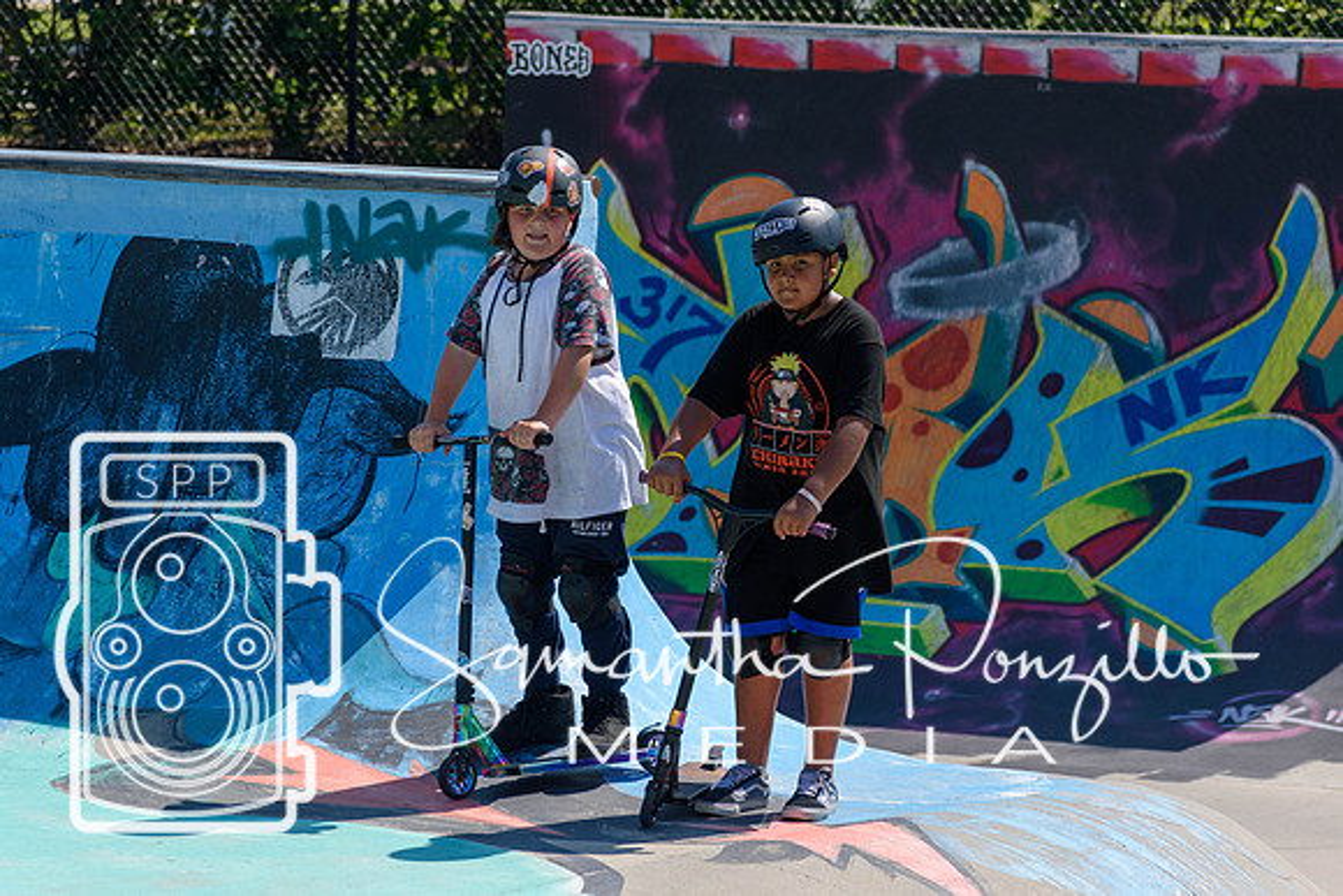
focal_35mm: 210
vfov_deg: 6.5
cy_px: 448
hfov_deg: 9.8
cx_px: 672
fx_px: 7836
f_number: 5.6
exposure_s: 1/2000
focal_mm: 140
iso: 250
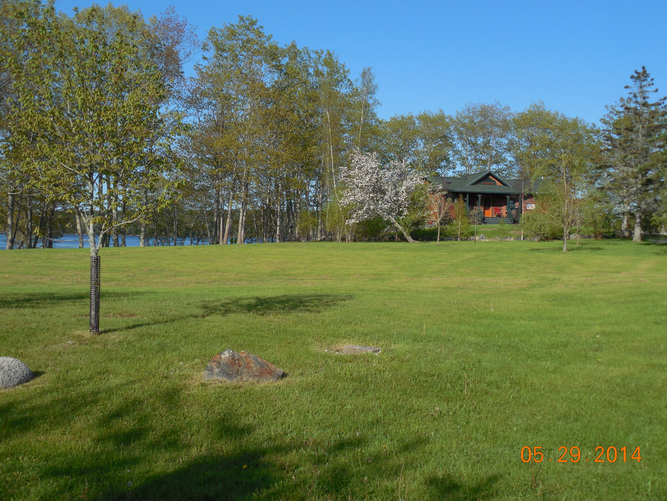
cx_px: 334
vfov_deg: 36.8
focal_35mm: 39
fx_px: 751
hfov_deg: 47.9
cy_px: 250
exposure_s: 1/1250
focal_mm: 7
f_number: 3.8
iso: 125
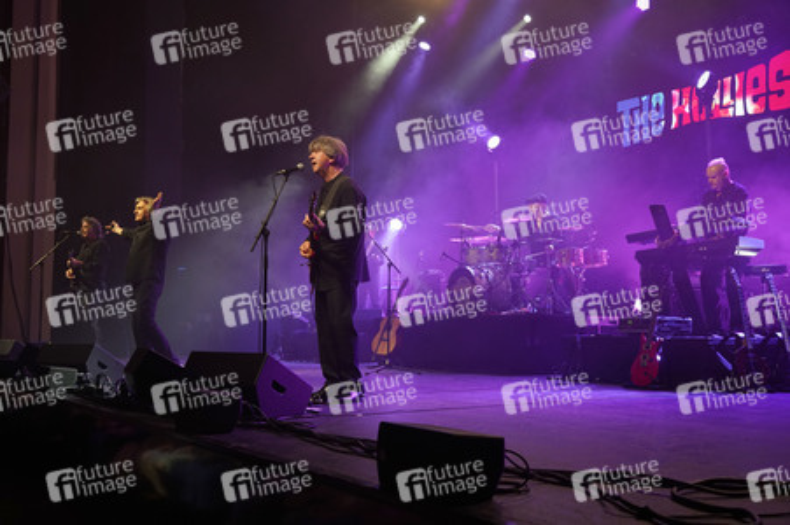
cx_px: 395
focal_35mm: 38
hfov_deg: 50.7
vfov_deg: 35.0
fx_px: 833
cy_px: 262
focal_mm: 38
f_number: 5
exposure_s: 1/160
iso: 1600
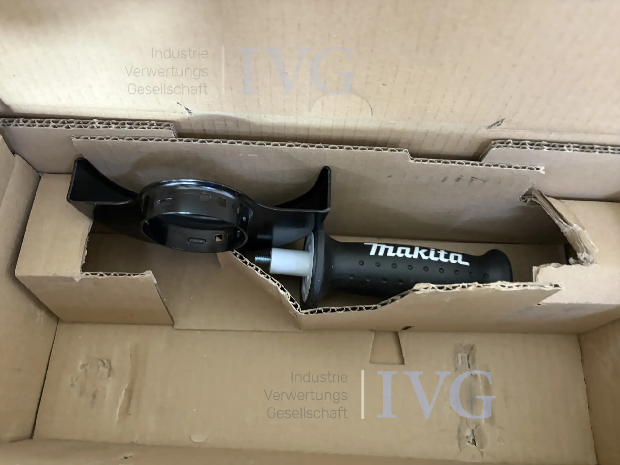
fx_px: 466
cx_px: 310
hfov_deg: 67.3
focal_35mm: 26
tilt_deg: -69.7
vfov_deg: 53.1
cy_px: 232
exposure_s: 1/33
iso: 500
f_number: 1.6
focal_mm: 5.96
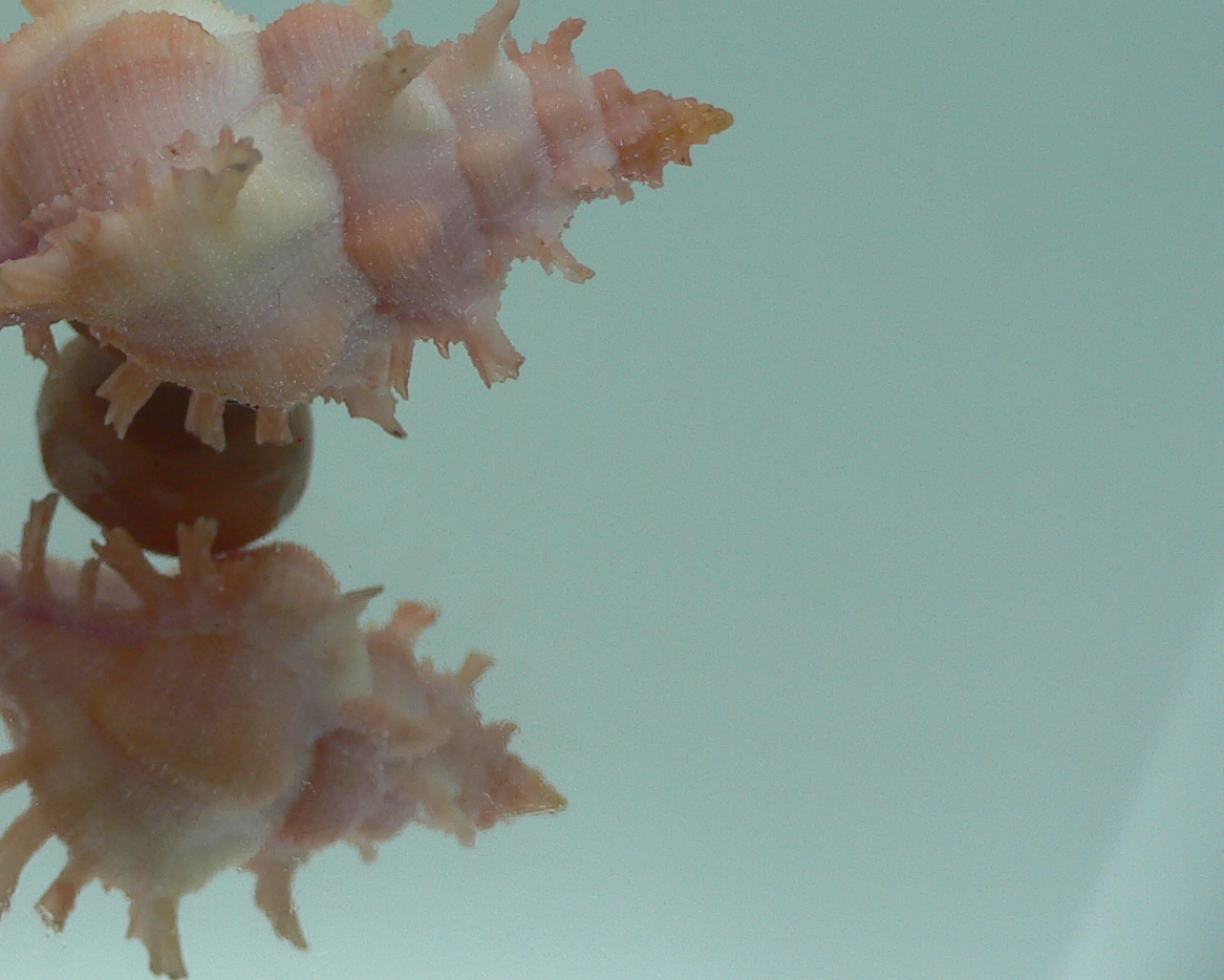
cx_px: 181
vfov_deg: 25.6
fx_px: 2138
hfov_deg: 30.9
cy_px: 284
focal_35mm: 59
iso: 80
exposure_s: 1/60
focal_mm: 4.6
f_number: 2.8
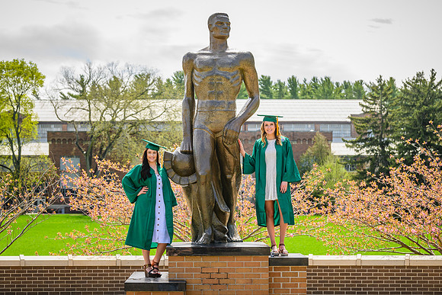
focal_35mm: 88
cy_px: 145
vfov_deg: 15.5
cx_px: 226
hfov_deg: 23.0
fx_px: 1086
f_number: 5.6
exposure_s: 1/800
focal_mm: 86
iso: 400
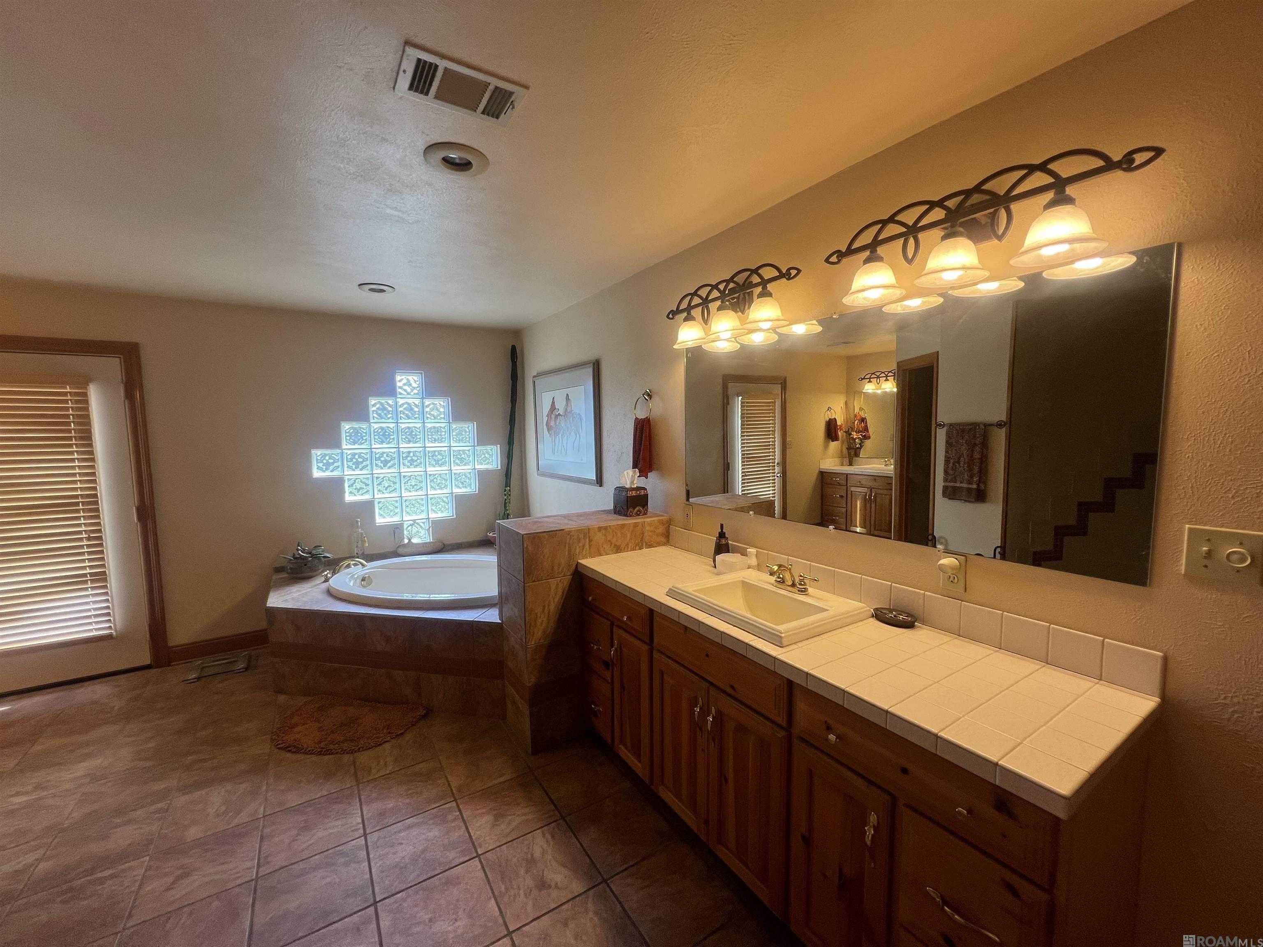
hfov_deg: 106.2
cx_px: 632
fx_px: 474
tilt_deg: -6.4
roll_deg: +0.5
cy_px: 474
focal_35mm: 13
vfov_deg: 89.9
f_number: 1.8
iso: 64
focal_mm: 1.57
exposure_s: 1/120
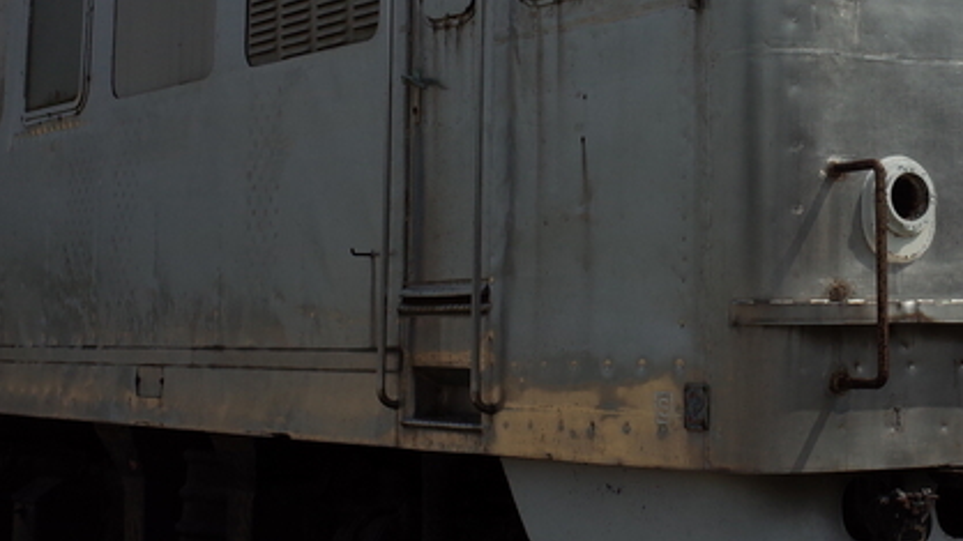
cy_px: 20
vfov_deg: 14.2
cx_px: 852
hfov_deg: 24.6
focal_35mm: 84
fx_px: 2145
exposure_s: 1/2500
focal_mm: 18.3
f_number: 5.6
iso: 200
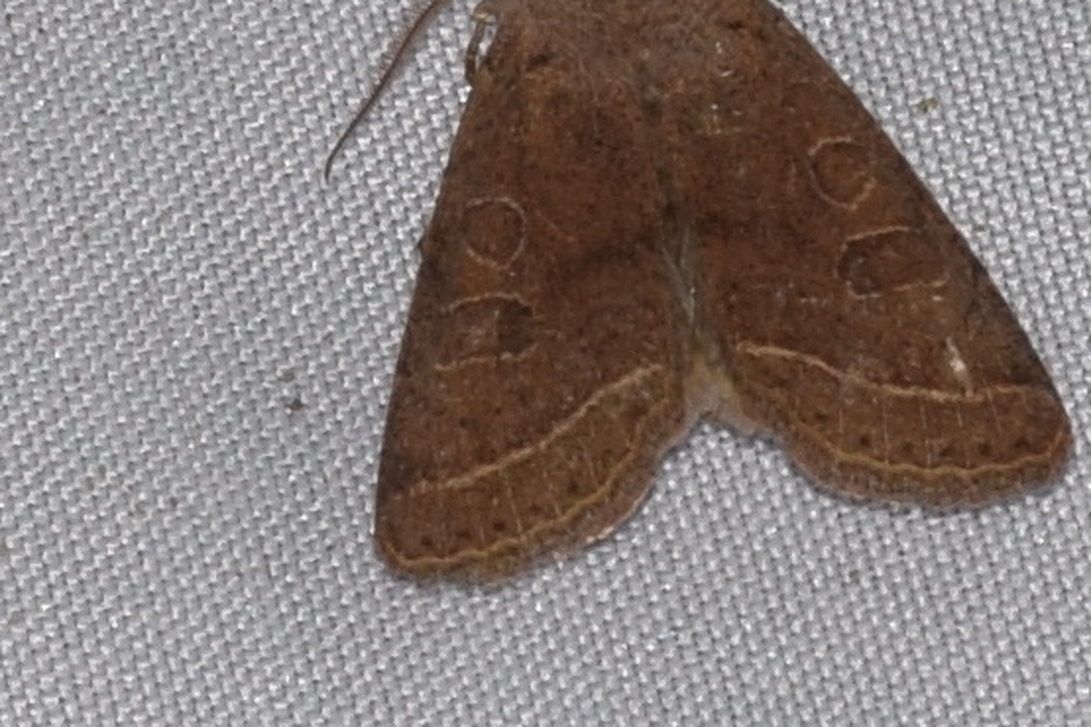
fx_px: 11000
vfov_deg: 3.8
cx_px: 765
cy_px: 218
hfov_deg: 5.7
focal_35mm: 363
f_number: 13
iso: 100
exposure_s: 1/160
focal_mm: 140
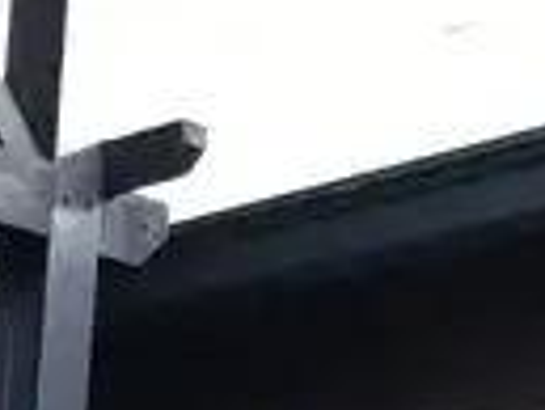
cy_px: 1255
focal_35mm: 174
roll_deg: +1.5
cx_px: -427
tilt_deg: -4.1
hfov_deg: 10.7
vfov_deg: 7.5
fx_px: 2742
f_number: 1.8
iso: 32
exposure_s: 1/60
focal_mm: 3.99
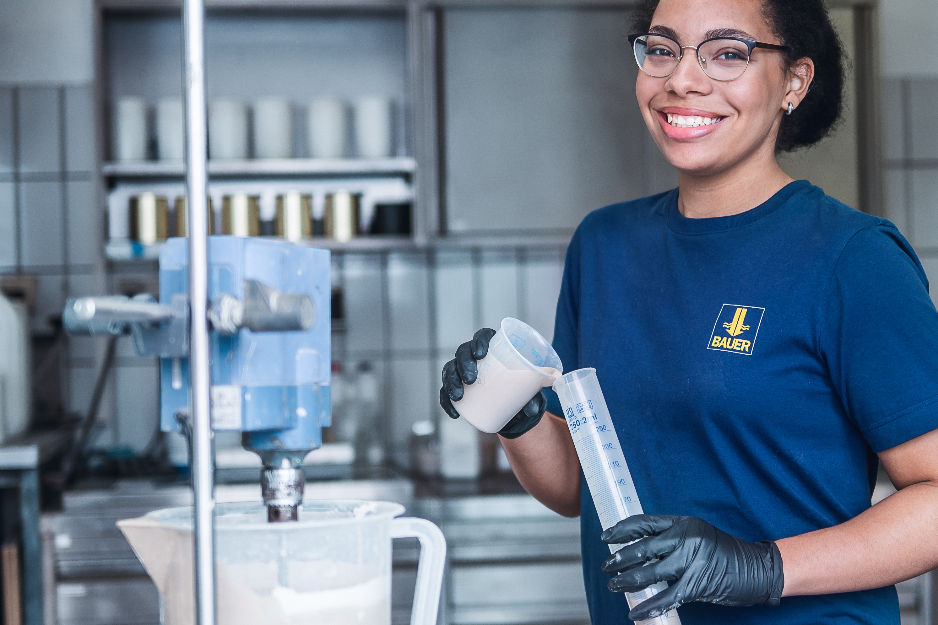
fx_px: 2110
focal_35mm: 81
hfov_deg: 25.0
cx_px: 593
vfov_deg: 16.9
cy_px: 283
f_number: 2
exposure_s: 1/250
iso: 100
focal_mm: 40
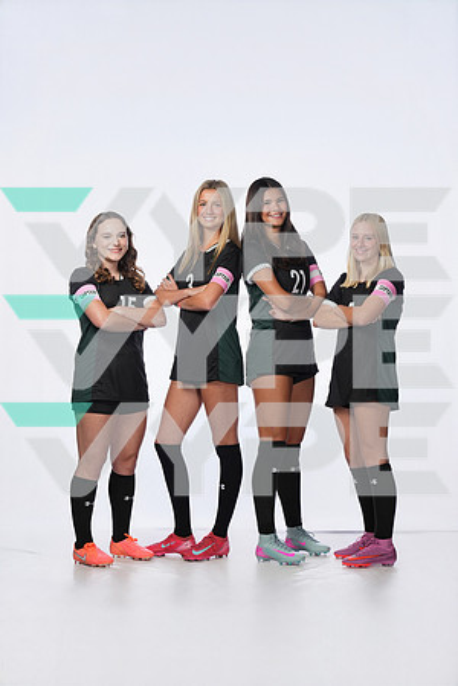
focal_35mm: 70
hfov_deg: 19.5
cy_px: 343
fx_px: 1336
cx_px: 229
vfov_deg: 28.8
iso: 800
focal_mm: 70
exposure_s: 1/250
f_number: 8
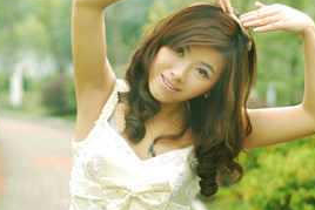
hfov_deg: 14.6
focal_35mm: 140
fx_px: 1226
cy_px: 90
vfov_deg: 9.8
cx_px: 91
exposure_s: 1/320
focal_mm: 50
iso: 125
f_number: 2.5
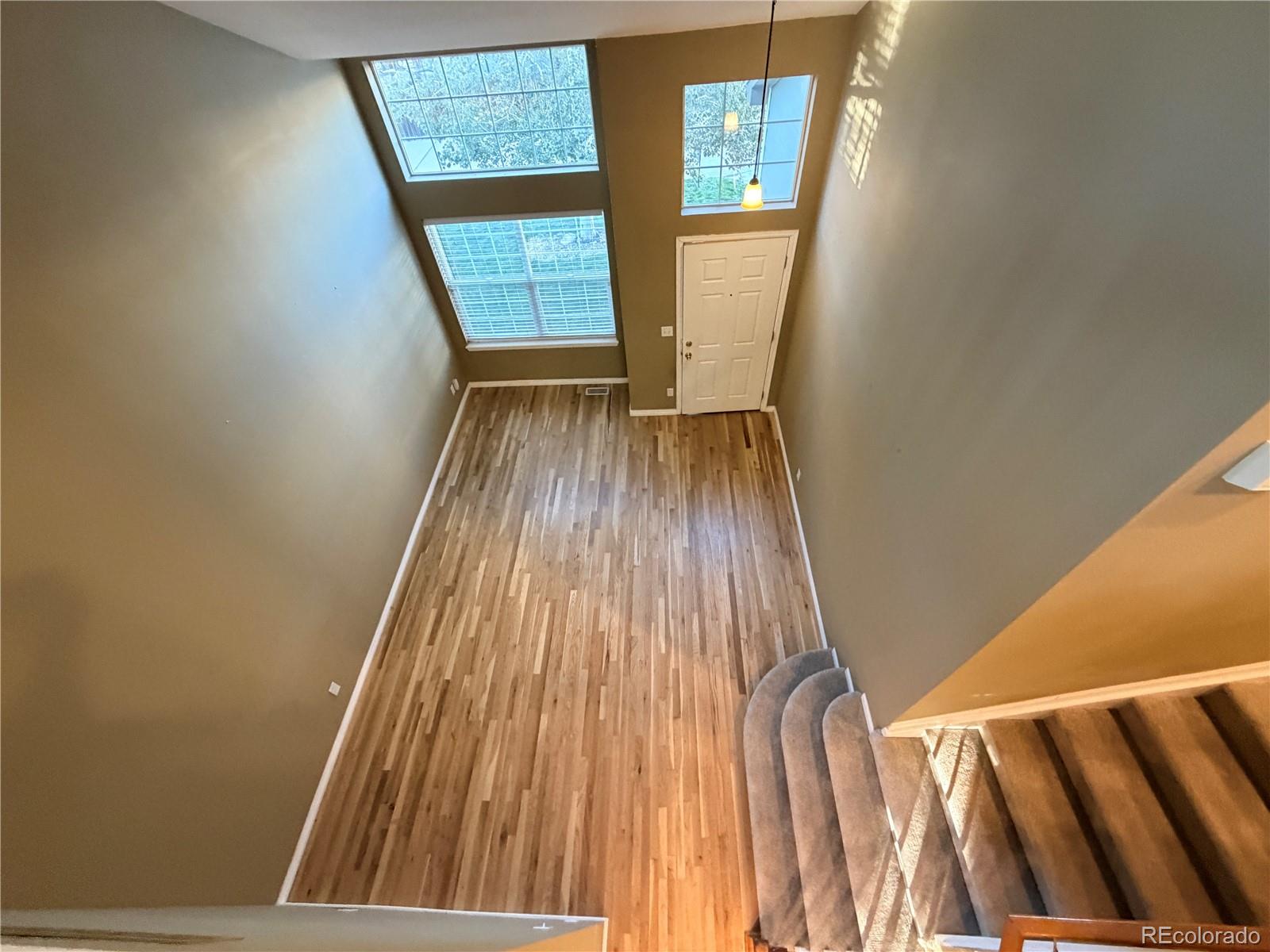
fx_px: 514
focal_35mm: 14
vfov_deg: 85.7
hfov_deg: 102.1
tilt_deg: -50.7
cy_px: 476
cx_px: 635
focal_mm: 2.22
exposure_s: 1/60
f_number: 2.2
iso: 500
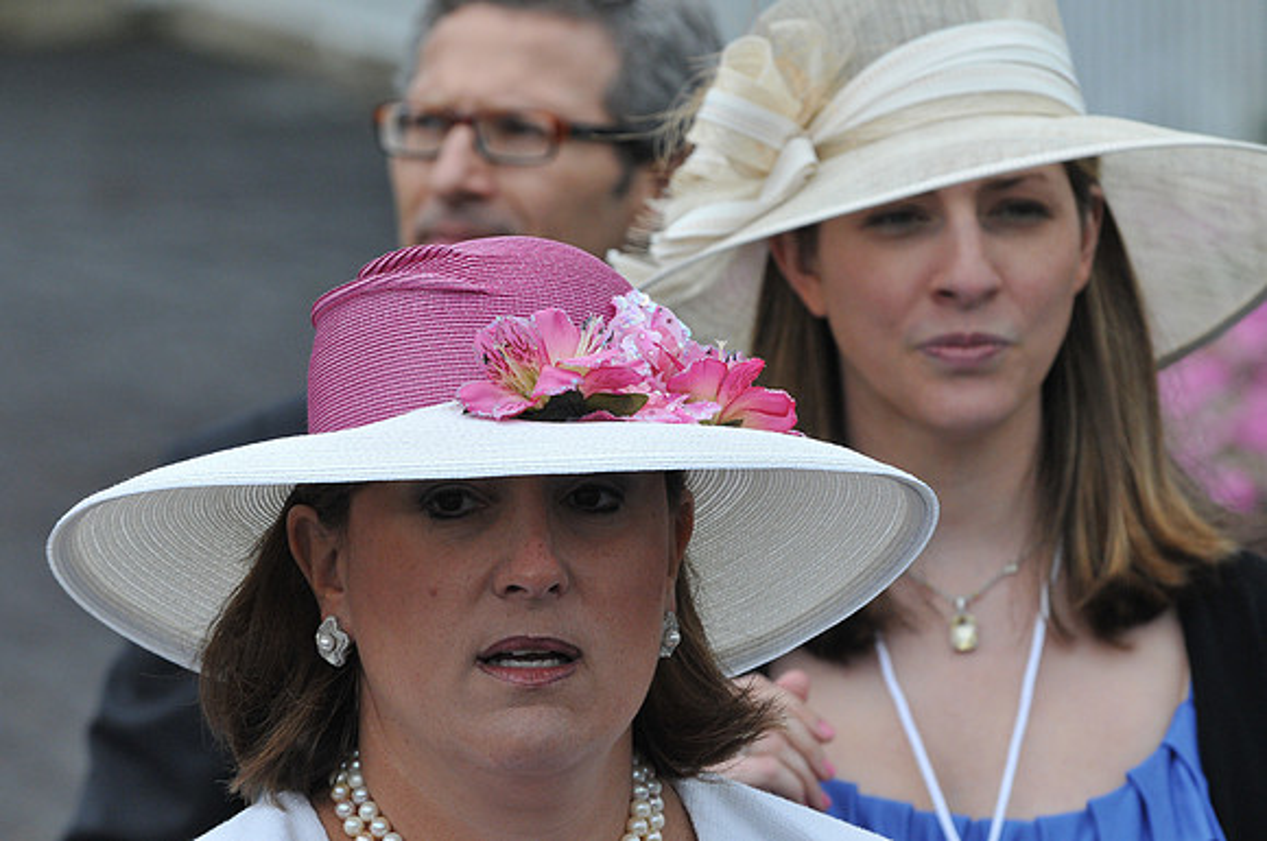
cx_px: 634
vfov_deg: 3.0
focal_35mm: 450
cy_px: 420
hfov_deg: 4.6
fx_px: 15815
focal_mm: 300
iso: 800
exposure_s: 1/800
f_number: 10
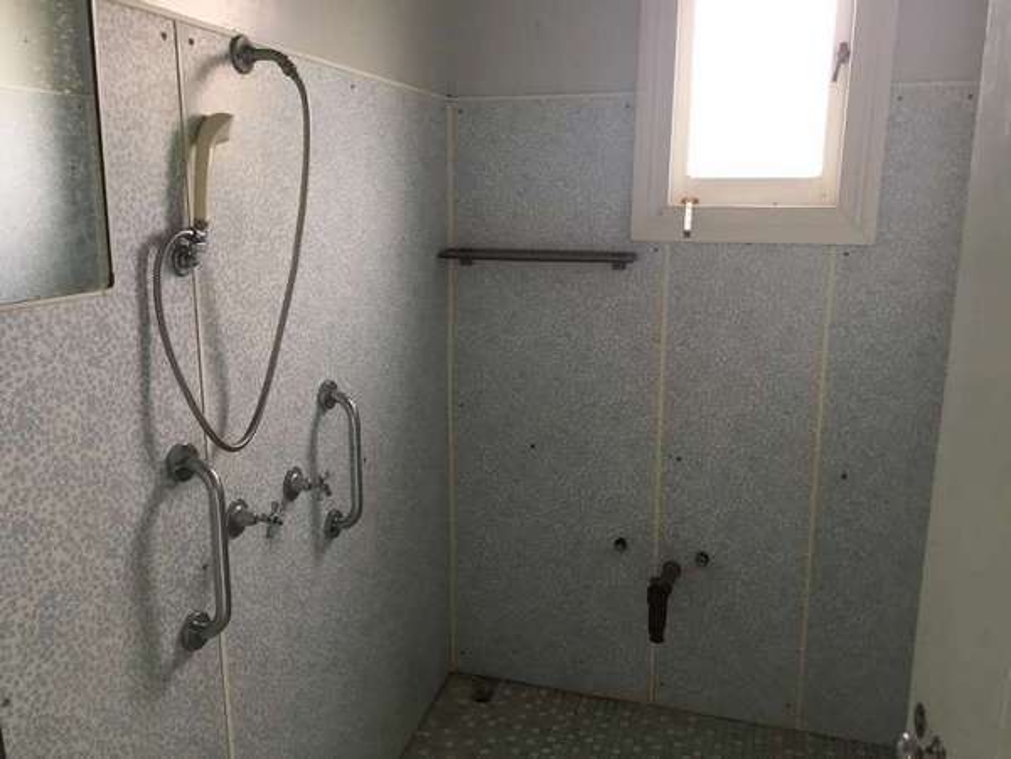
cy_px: 380
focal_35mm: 29
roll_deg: -2.1
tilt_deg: -12.4
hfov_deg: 61.7
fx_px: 847
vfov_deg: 48.2
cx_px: 506
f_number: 2.2
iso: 32
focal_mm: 4.15
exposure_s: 1/33
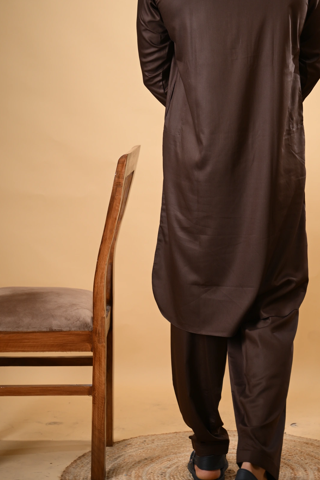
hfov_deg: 13.3
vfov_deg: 19.7
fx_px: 1373
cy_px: 151
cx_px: 233
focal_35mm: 103
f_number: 2.8
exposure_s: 1/125
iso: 200
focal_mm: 65
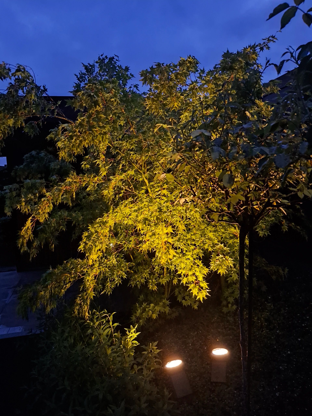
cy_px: 208
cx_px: 156
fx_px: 300
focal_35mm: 25
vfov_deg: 69.4
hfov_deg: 54.9
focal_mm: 4.69
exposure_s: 1/8
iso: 1600
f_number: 1.8
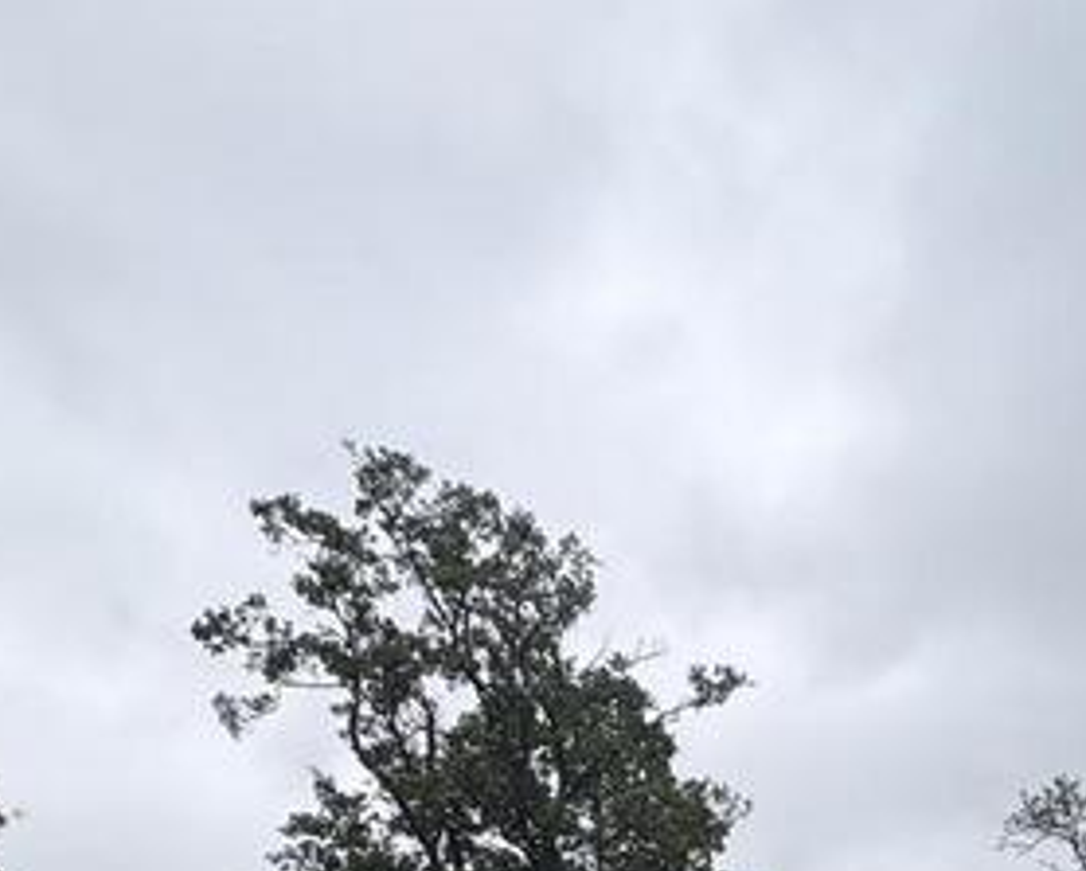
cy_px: 1301
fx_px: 1416
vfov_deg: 25.7
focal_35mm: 44
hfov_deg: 38.2
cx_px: 1035
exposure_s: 1/821
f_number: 2.2
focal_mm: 2.22
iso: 40
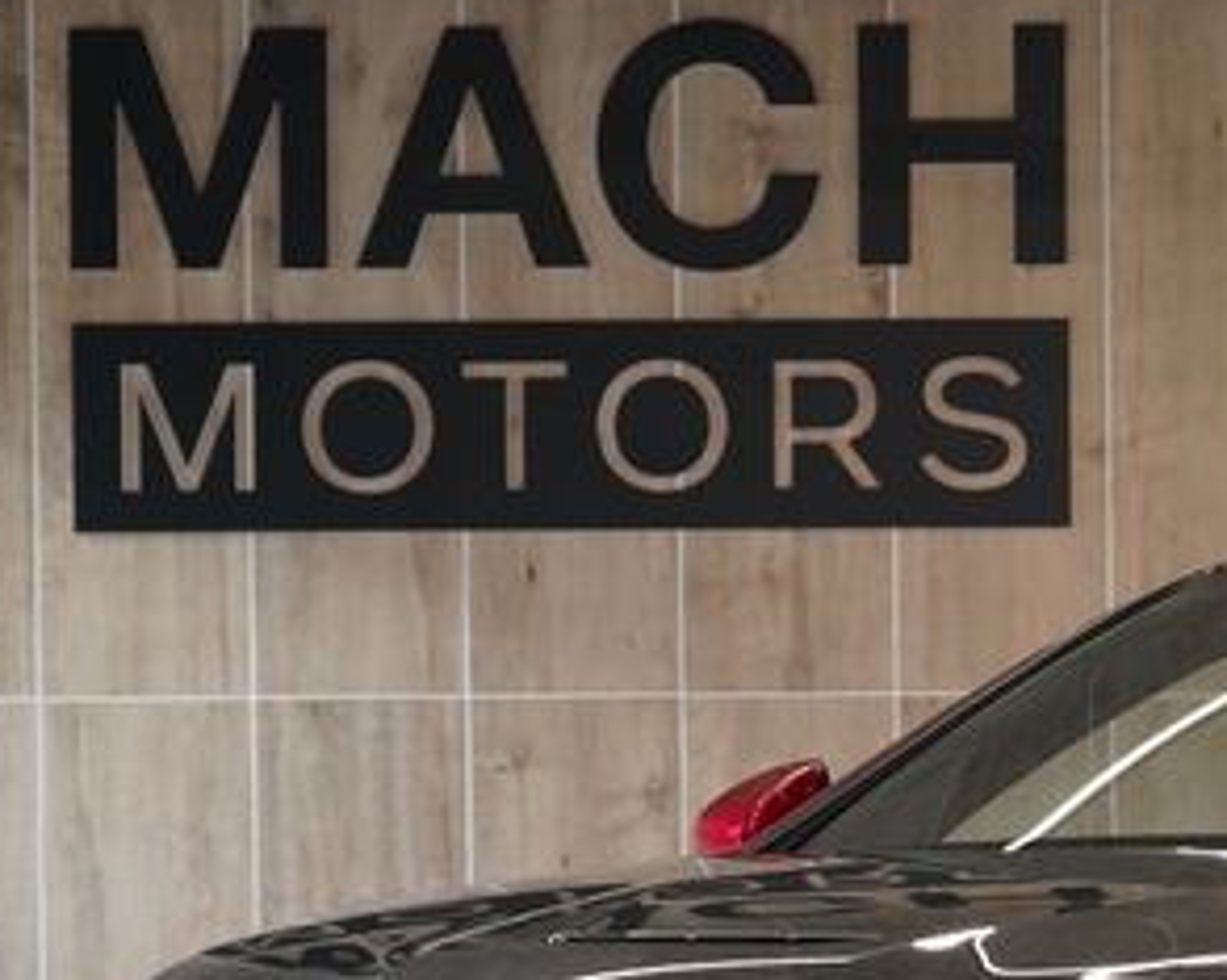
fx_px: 7621
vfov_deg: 7.3
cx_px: 1478
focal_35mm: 210
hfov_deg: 9.1
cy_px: 1108
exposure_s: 1/160
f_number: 5.6
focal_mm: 64
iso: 4000
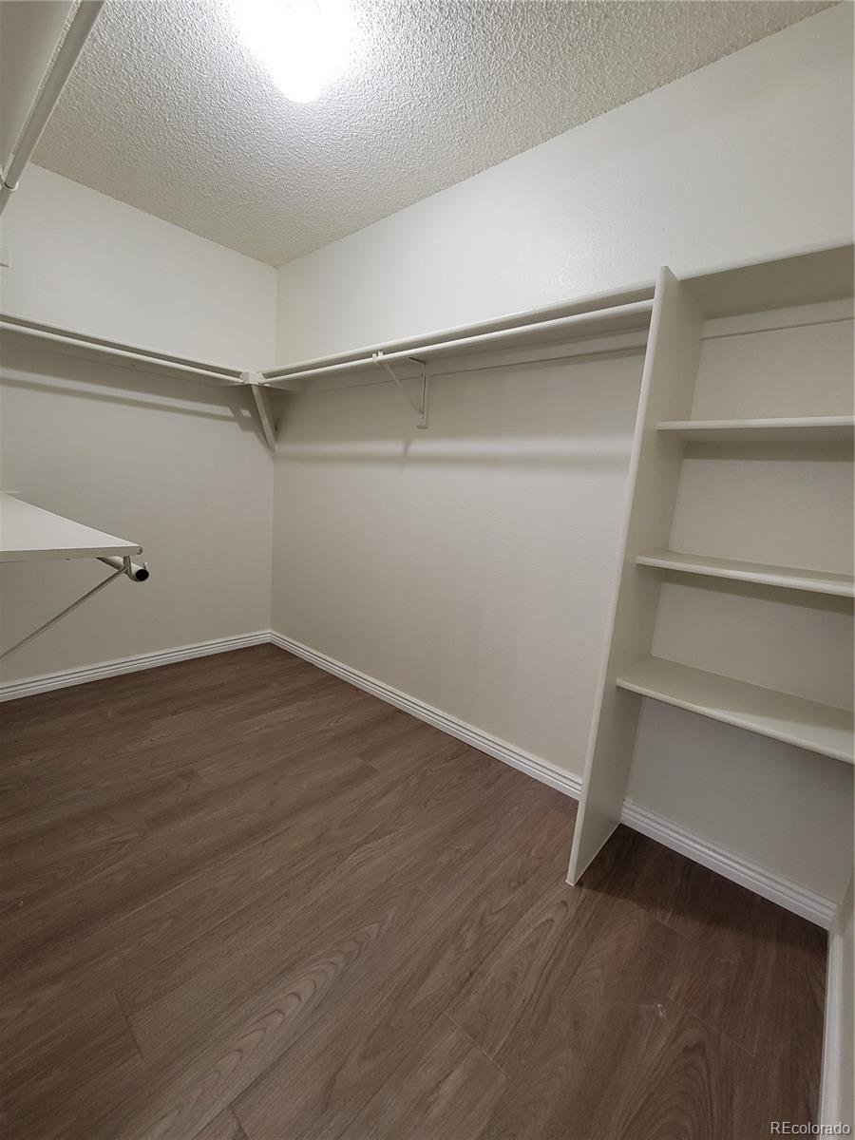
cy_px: 570
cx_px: 428
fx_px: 428
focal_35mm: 13
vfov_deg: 106.2
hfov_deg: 89.9
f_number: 2.2
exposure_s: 1/60
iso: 200
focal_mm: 2.2
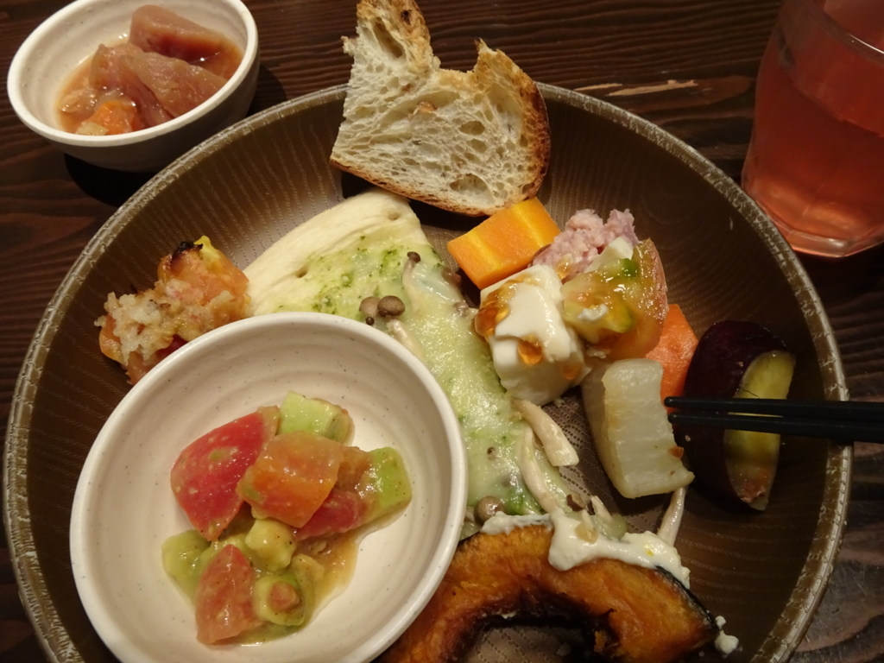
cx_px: 442
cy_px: 332
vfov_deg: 56.8
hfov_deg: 71.6
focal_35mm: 24
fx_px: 613
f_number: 3.5
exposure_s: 1/30
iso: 800
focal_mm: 4.1
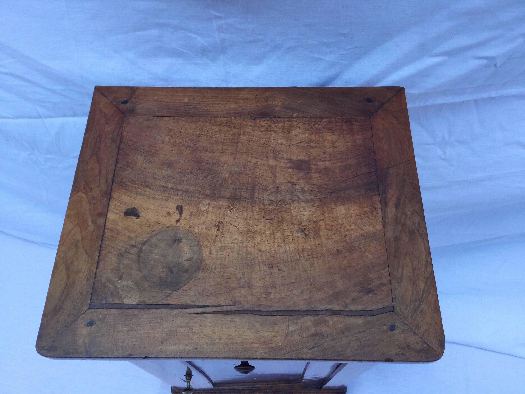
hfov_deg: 58.4
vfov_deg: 45.4
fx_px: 470
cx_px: 262
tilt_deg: -61.4
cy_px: 197
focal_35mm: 31
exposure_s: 1/241
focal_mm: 3.3
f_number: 2.4
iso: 25
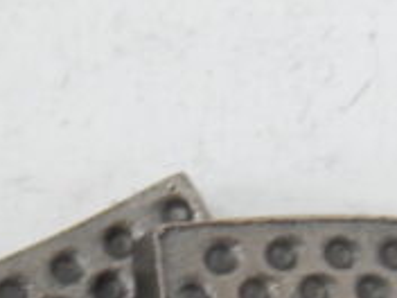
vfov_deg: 7.2
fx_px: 2248
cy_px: 657
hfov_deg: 9.9
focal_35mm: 196
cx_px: -108
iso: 400
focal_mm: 7.7
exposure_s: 1/13
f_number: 3.6
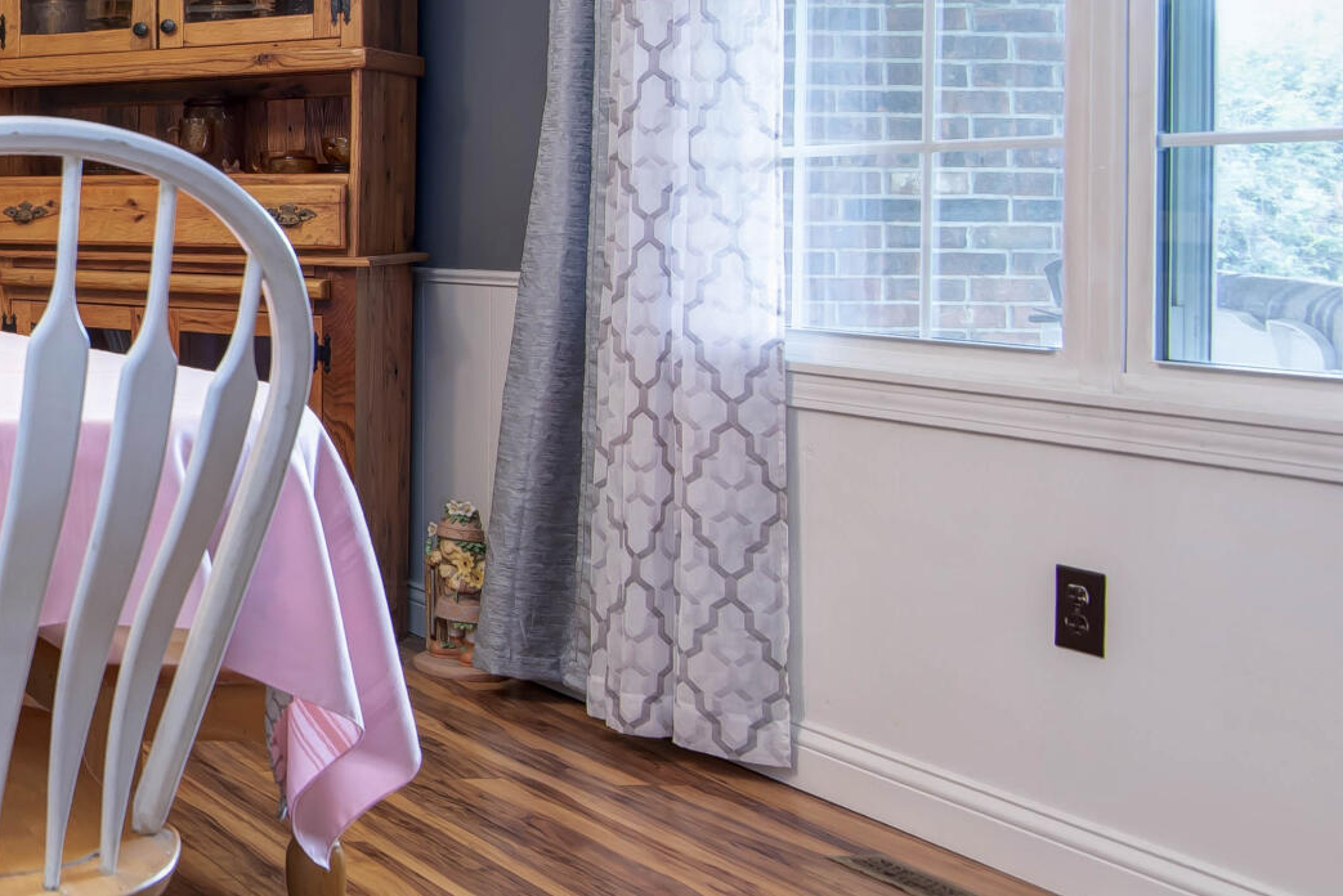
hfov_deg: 29.9
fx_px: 1716
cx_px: -556
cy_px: 225
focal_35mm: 46
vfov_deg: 28.8
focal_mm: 16
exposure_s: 1/2
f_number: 6.7
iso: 200
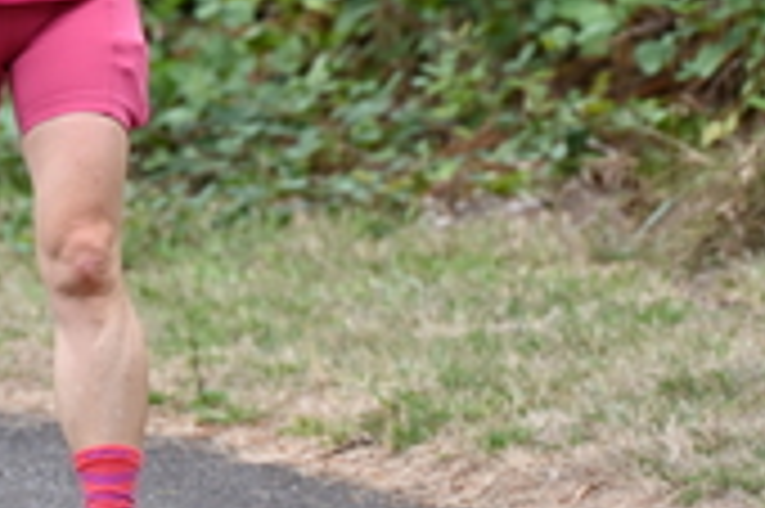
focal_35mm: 648
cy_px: -250
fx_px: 13756
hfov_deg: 3.2
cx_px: 9
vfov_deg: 2.1
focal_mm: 200
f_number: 6.3
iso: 400
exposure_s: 1/320
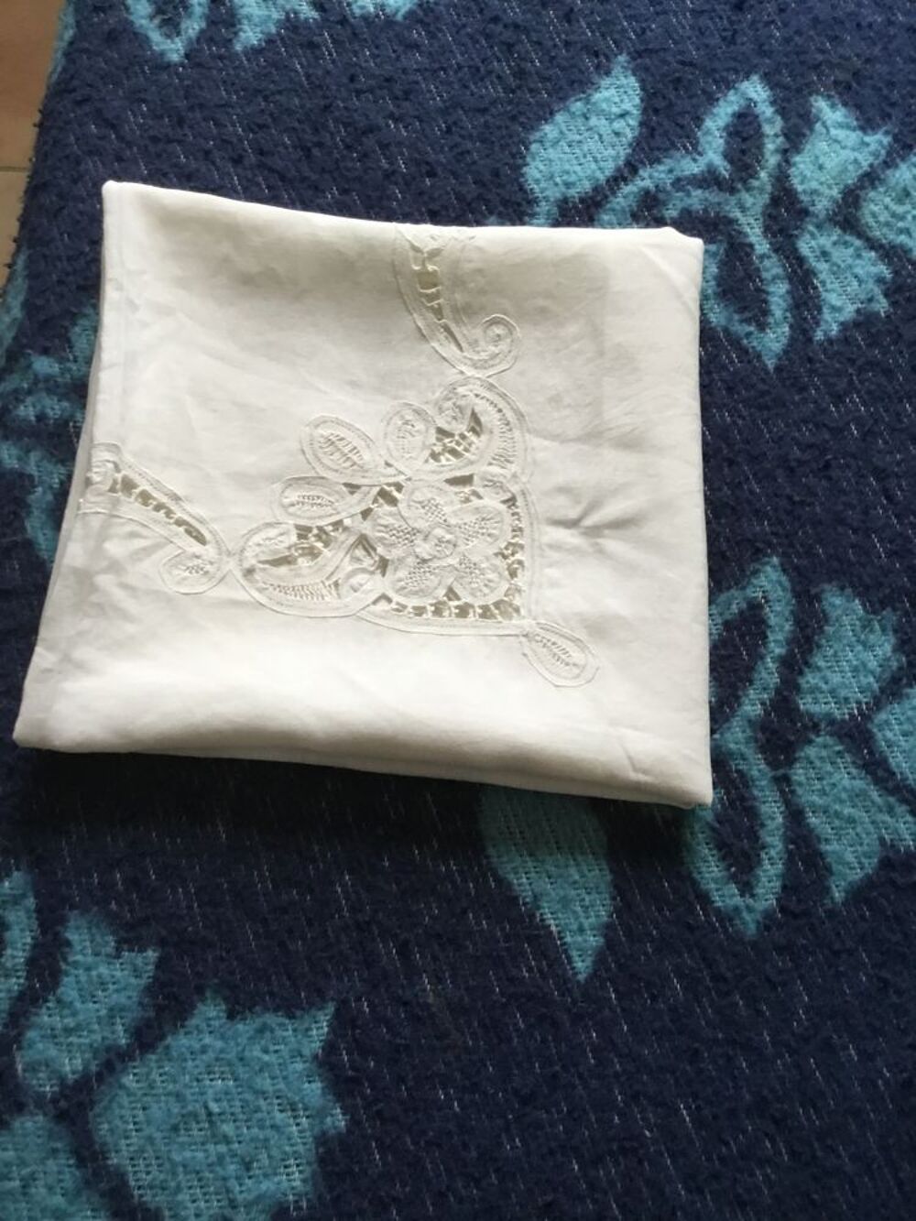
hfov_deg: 45.4
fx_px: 1094
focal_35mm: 31
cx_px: 458
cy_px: 610
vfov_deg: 58.3
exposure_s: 1/33
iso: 160
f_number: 2.4
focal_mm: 3.3
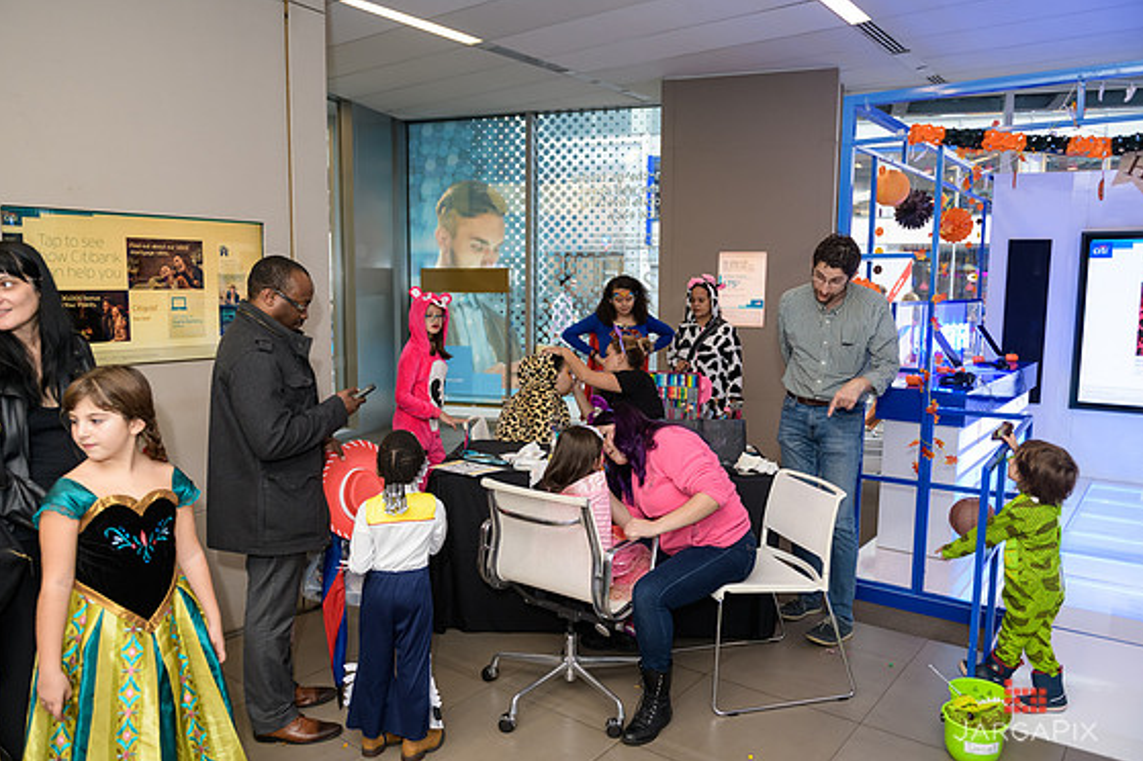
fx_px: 857
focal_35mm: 27
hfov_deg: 67.4
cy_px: 390
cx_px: 556
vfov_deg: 47.9
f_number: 3.2
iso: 800
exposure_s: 1/200
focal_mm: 26
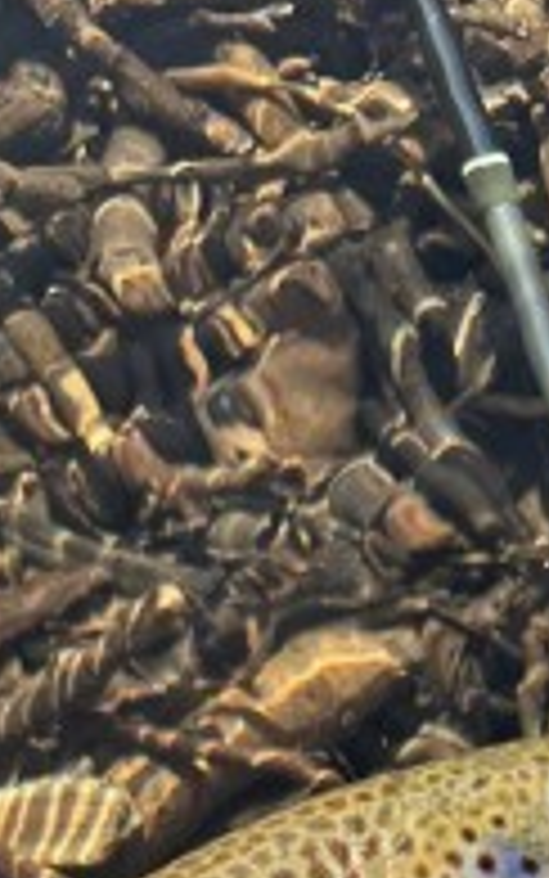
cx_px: 310
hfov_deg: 13.9
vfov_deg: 17.7
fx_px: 2249
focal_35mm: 94
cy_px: 1580
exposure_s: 1/667
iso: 80
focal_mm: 6.86
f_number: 1.78
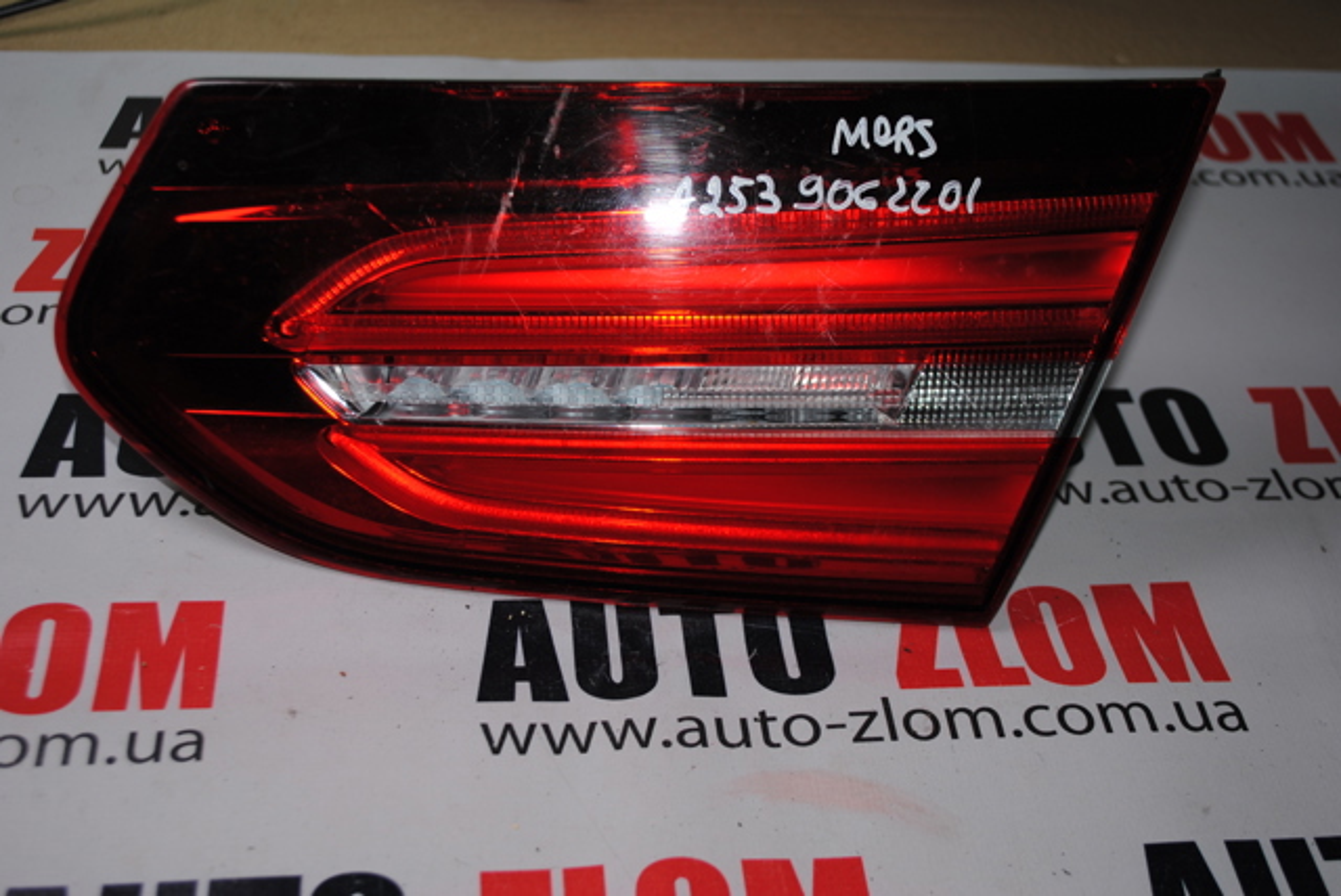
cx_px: 670
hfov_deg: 41.1
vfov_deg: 28.1
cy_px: 448
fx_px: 1790
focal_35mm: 48
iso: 100
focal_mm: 32
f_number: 4.8
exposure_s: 1/125
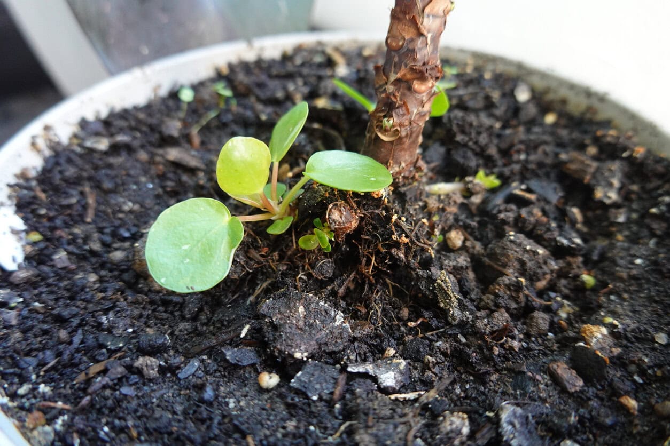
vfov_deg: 53.1
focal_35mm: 24
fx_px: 447
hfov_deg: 73.7
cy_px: 223
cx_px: 335
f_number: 2.8
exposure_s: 1/30
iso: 640
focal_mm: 9
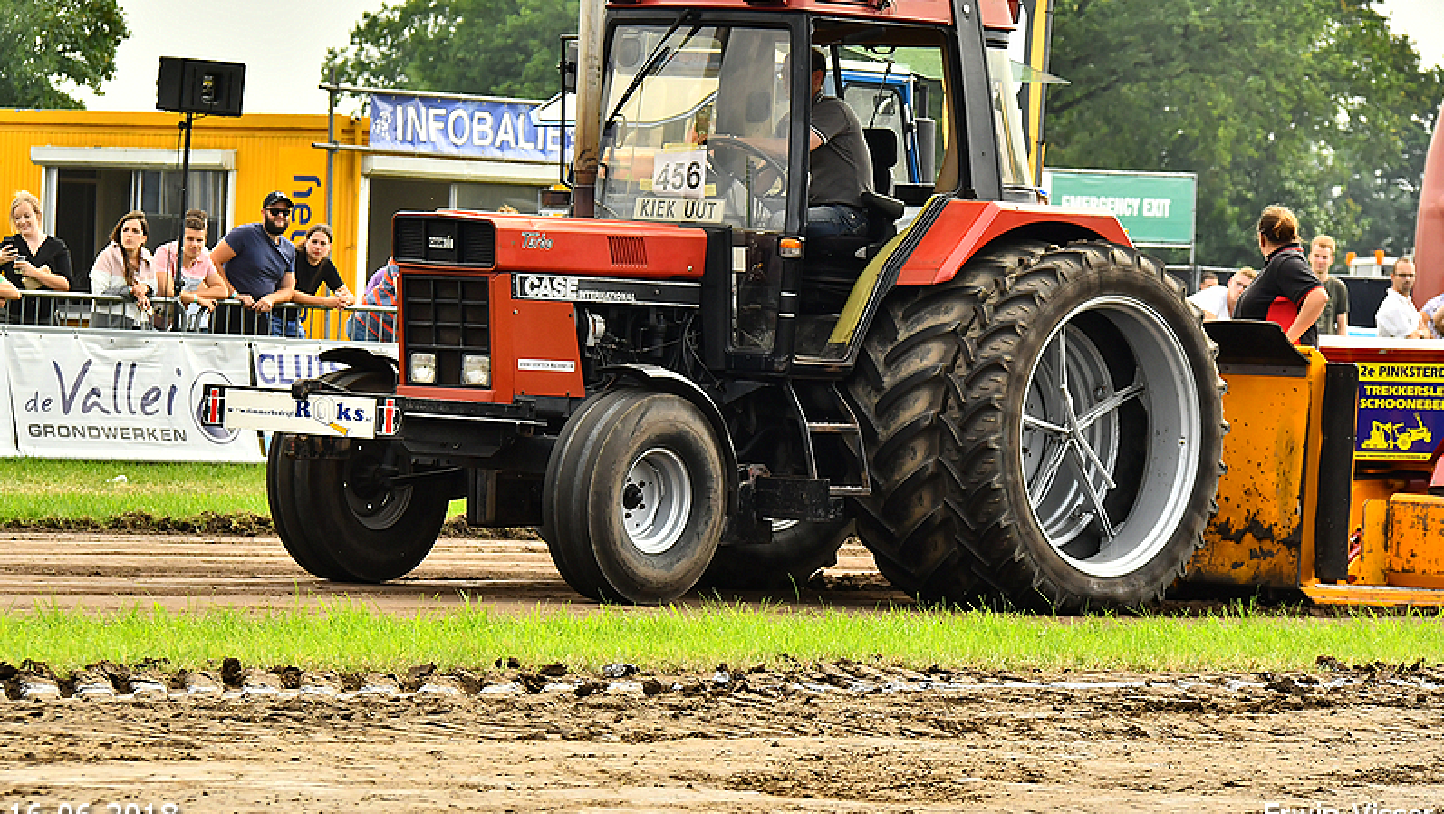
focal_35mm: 229
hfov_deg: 9.4
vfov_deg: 5.3
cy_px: 351
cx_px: 721
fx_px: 8753
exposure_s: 1/800
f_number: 9
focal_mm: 145
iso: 500
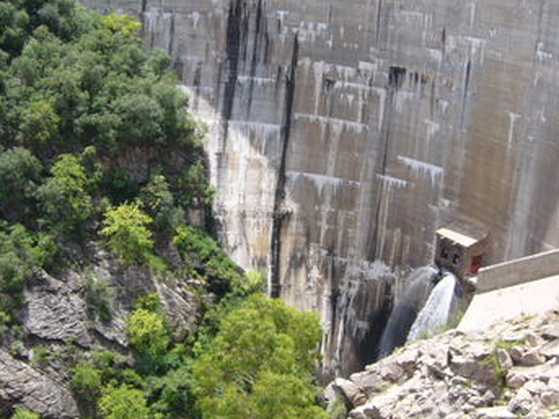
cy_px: 210
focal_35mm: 49
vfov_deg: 29.7
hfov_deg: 38.9
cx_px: 269
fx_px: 791
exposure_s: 1/200
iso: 80
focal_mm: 5.8
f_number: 5.6
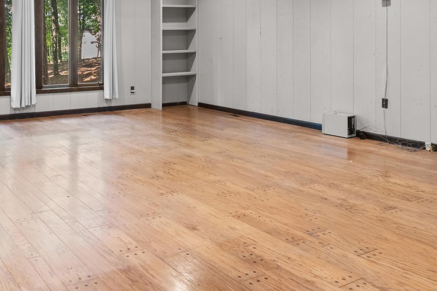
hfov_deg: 49.1
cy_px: 49
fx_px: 461
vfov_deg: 33.8
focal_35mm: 38
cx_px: 120
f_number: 9
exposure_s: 2
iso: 250
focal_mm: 12
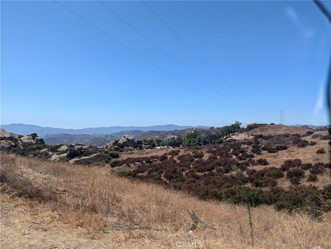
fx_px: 230
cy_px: 124
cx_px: 166
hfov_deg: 71.6
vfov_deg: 56.9
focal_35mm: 24
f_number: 1.85
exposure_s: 1/2410
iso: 46
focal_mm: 6.81
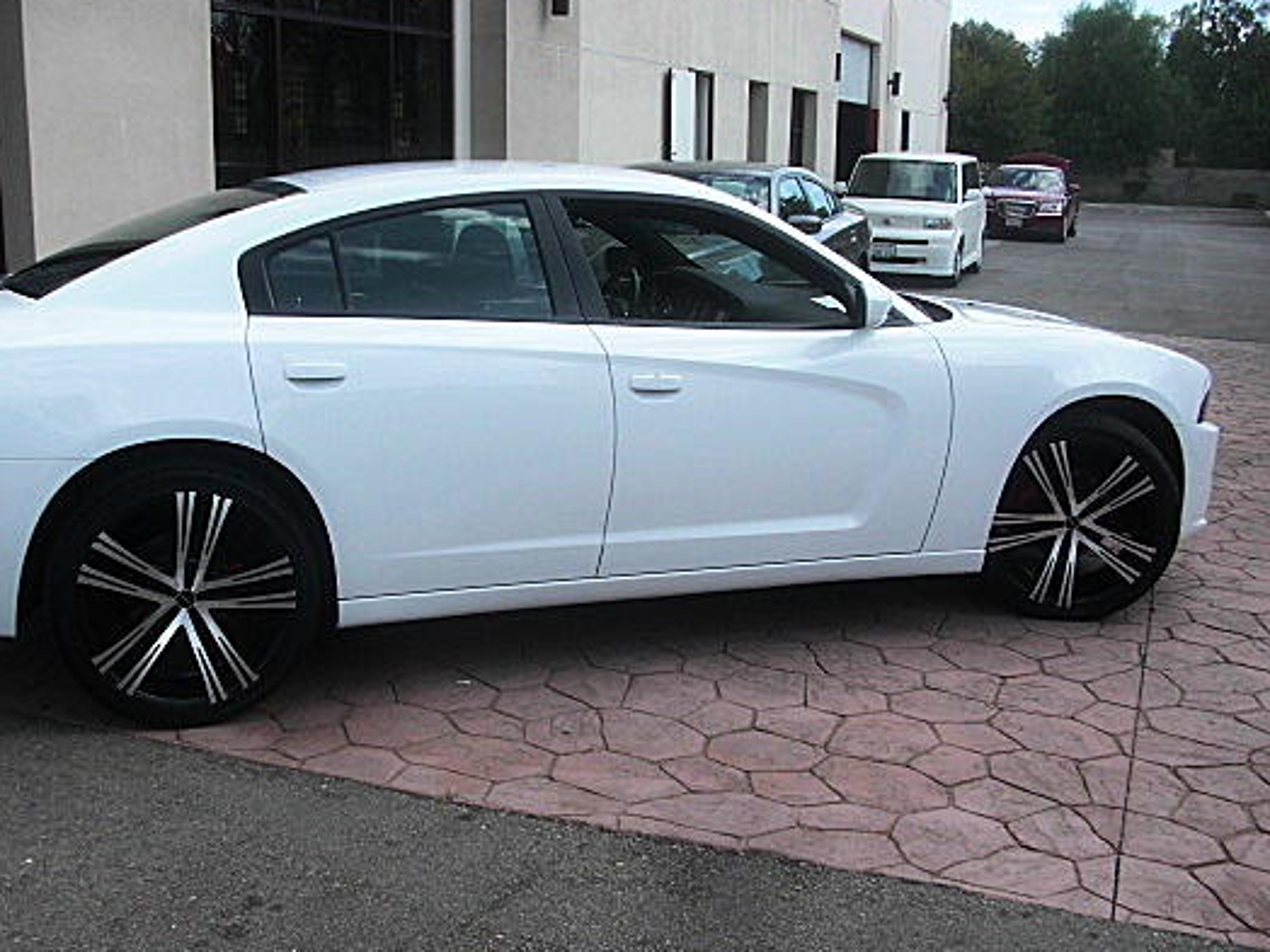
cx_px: 538
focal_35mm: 44
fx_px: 1614
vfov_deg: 32.8
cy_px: 545
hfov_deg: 42.8
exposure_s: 1/640
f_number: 2.8
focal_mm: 6.3
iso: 50
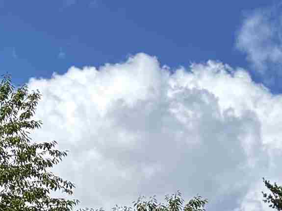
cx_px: 483
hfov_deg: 13.0
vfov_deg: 9.7
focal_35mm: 139
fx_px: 1132
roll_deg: -3.9
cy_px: 462
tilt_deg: +10.7
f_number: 1.6
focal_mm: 5.96
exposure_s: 1/1912
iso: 50
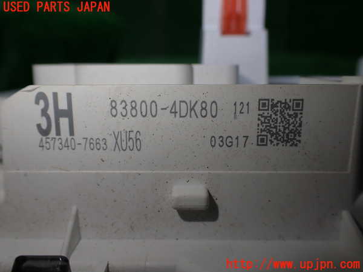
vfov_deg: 46.8
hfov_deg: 60.0
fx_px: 315
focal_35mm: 30
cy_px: 136
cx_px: 182
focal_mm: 5.4
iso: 100
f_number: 3.2
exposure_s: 1/250
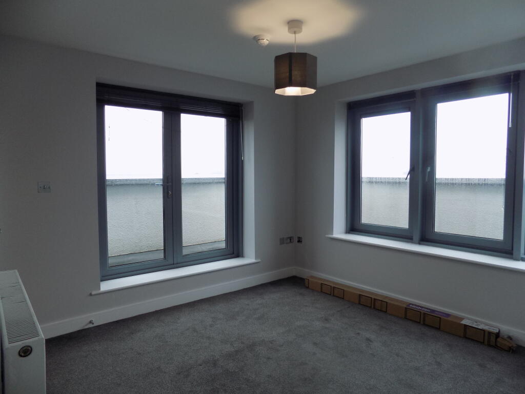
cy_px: 197
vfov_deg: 58.9
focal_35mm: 23
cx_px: 262
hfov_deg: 73.9
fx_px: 349
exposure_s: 1/30
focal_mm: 4
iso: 100
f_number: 3.1
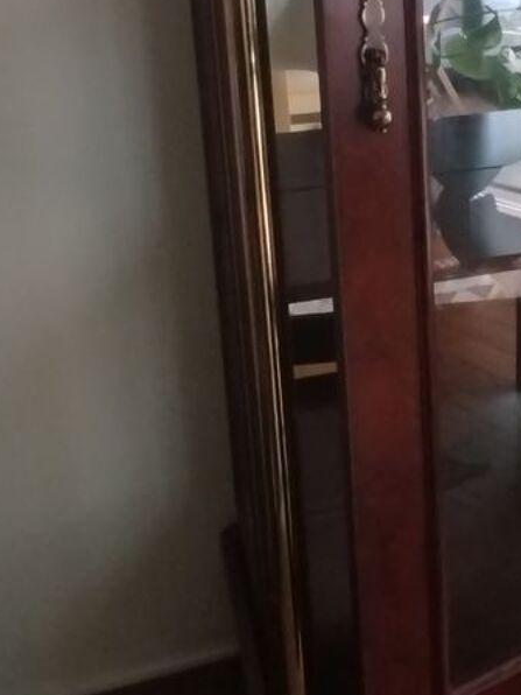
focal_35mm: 47
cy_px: 128
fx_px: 943
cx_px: 520
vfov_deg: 38.7
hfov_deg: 28.9
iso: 250
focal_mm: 1.65
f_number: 2.2
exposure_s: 1/33
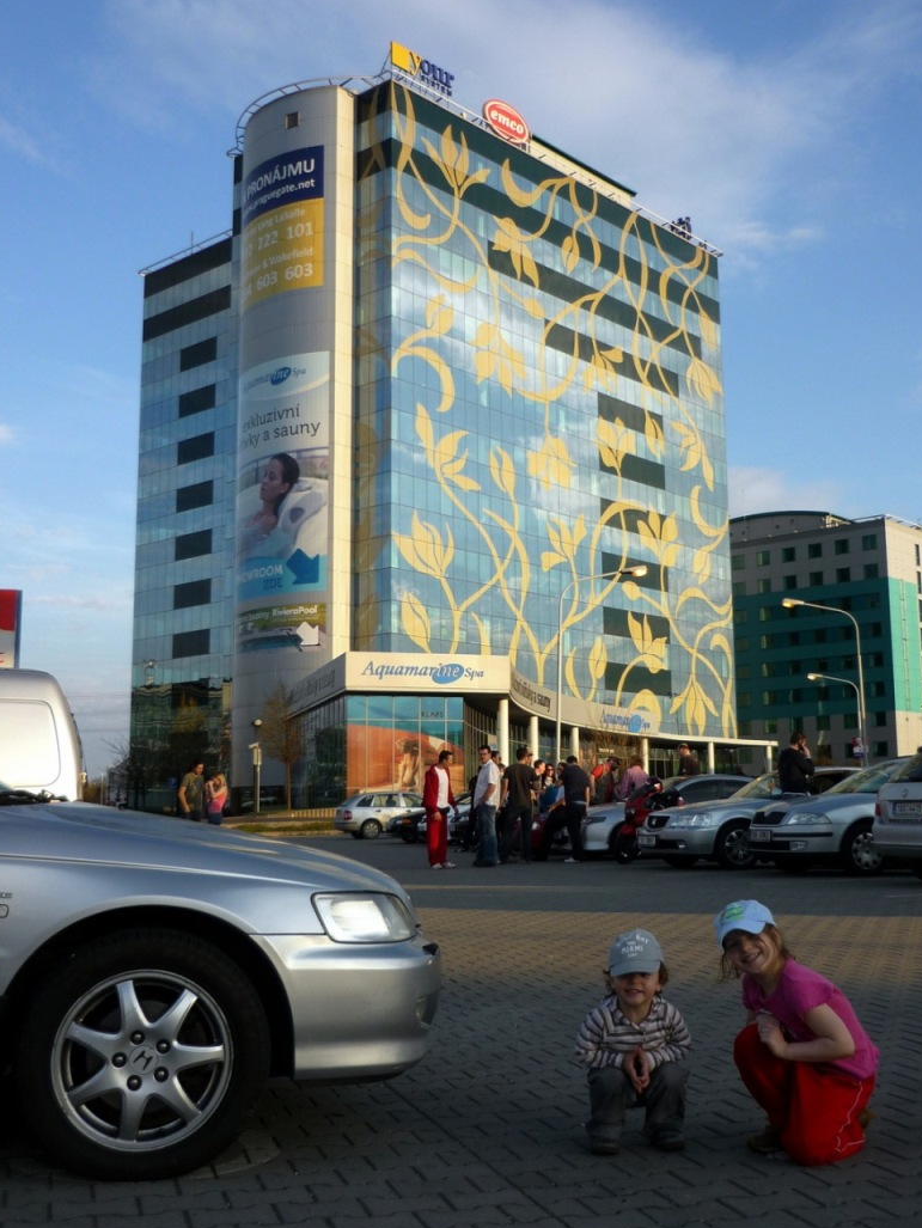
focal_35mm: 37
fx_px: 1313
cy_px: 611
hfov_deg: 38.6
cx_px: 507
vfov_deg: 50.1
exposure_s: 1/640
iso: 100
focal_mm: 5.5
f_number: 2.8
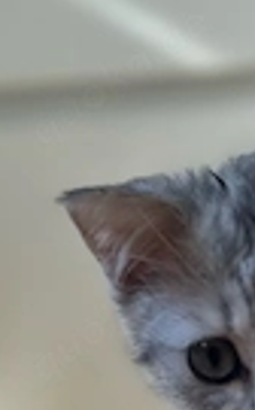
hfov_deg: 8.6
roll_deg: +2.1
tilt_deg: -12.8
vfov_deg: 13.2
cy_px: 583
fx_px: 1684
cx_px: 185
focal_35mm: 151
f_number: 1.78
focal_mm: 6.86
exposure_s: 1/125
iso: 64
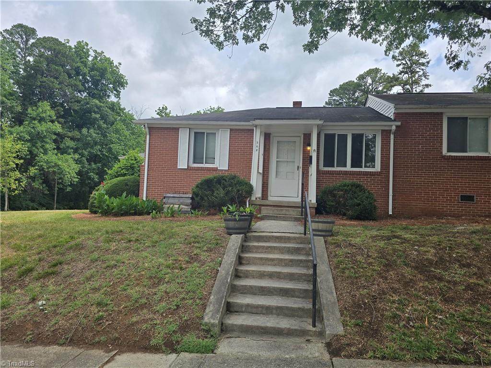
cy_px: 184
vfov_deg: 58.9
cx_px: 246
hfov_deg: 73.9
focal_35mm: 23
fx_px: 326
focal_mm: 6.3
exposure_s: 1/756
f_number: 1.7
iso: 12
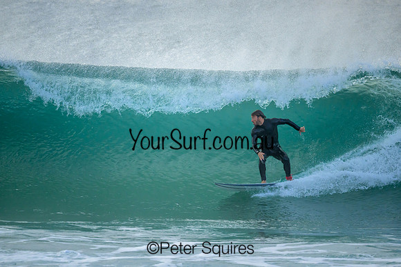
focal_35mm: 800
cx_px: 200
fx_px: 8913
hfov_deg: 2.6
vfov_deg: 1.7
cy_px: 134
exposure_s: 1/2500
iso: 2800
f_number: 6.3
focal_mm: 800
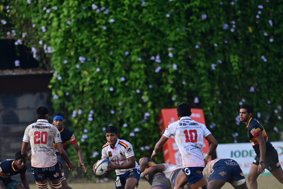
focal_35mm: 681
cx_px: 125
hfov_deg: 3.0
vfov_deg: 2.0
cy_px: 159
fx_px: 5352
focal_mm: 400
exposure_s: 1/1250
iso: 640
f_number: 5
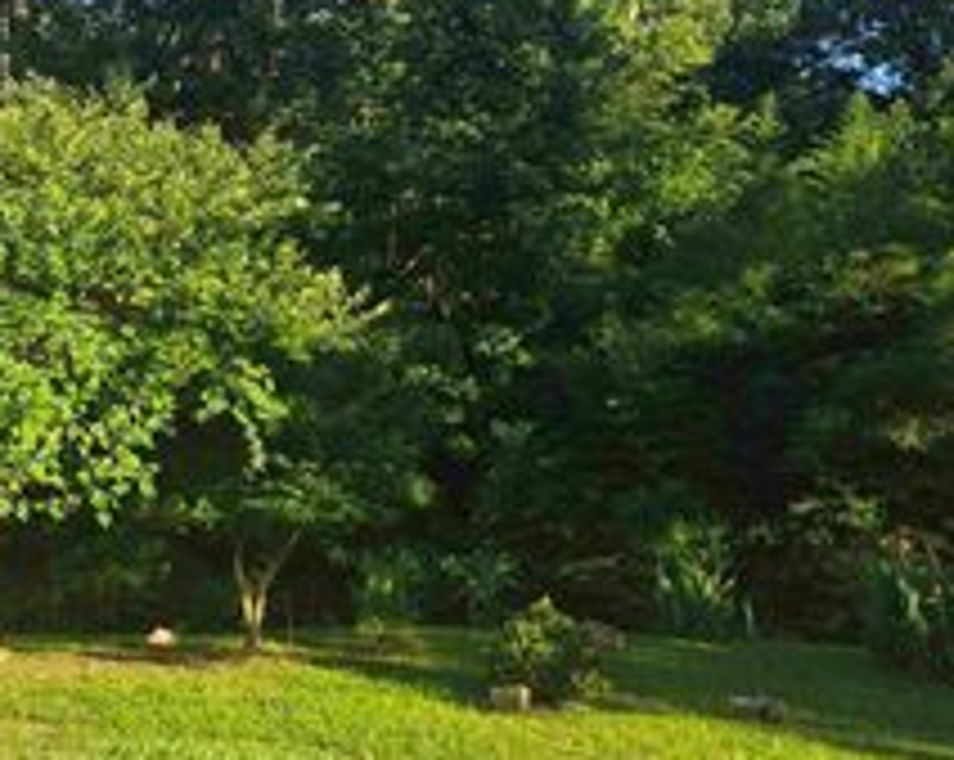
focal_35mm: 53
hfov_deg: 32.1
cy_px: 56
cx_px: -36
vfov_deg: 27.4
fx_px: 1494
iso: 12
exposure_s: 1/211
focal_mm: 6.3
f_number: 1.7
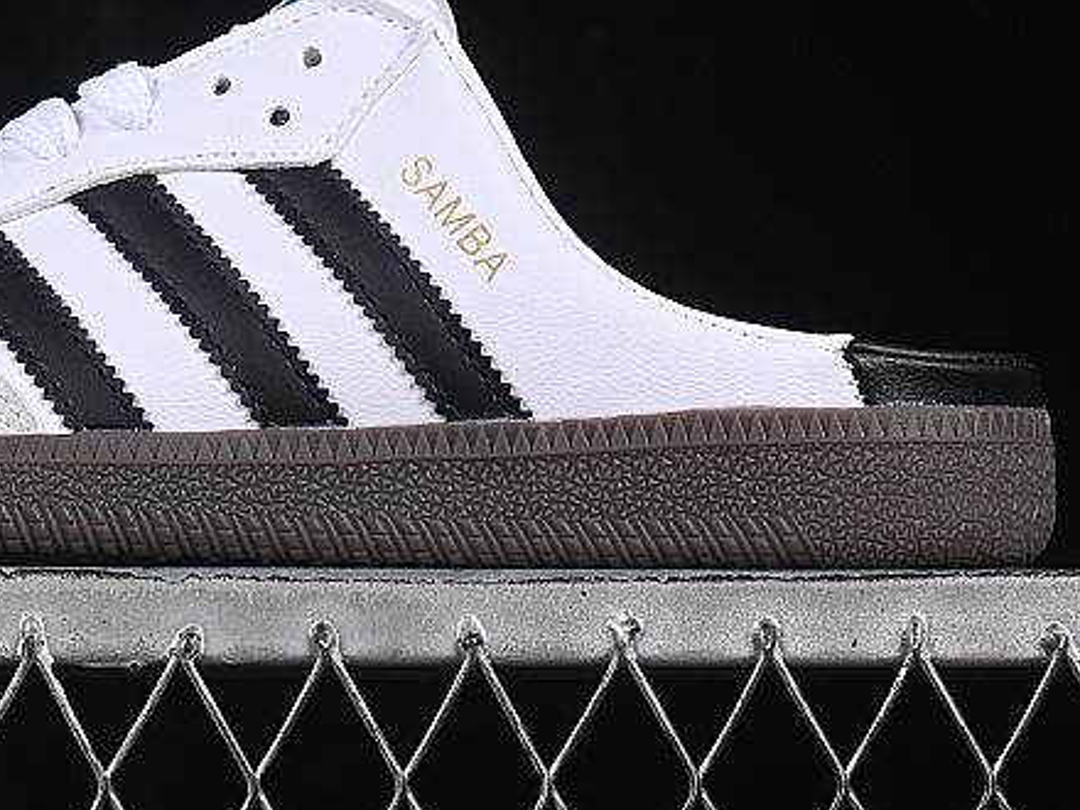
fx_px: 5522
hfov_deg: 11.1
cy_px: 17
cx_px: 214
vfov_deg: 8.3
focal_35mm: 177
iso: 160
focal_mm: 50
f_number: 8
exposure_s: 1/80
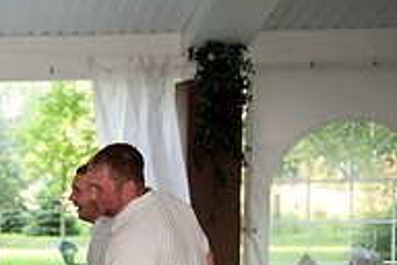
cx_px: -165
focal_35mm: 136
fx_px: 1500
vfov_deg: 9.9
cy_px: 313
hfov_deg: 14.3
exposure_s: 1/400
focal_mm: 45
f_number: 2.8
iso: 1250
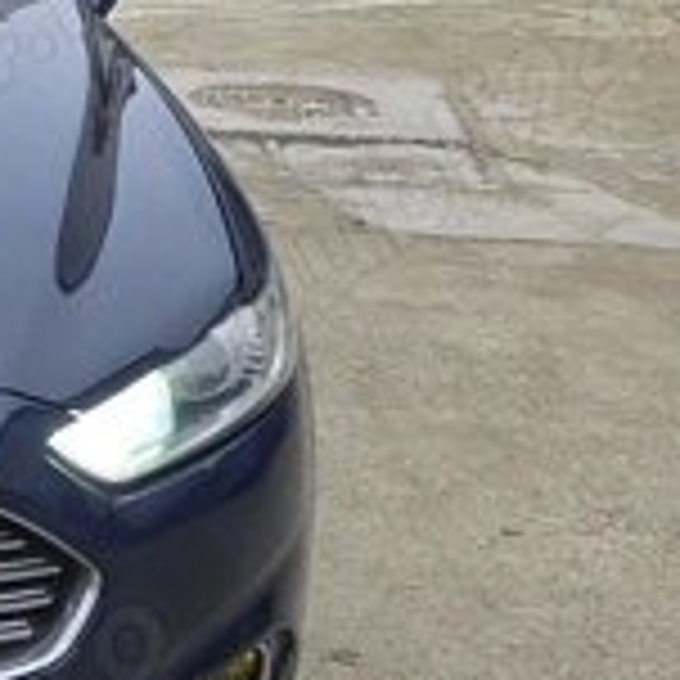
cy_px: 176
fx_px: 1800
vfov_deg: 21.2
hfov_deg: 18.1
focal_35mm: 81
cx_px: -441
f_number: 1.7
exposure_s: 1/359
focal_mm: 6.3
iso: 50
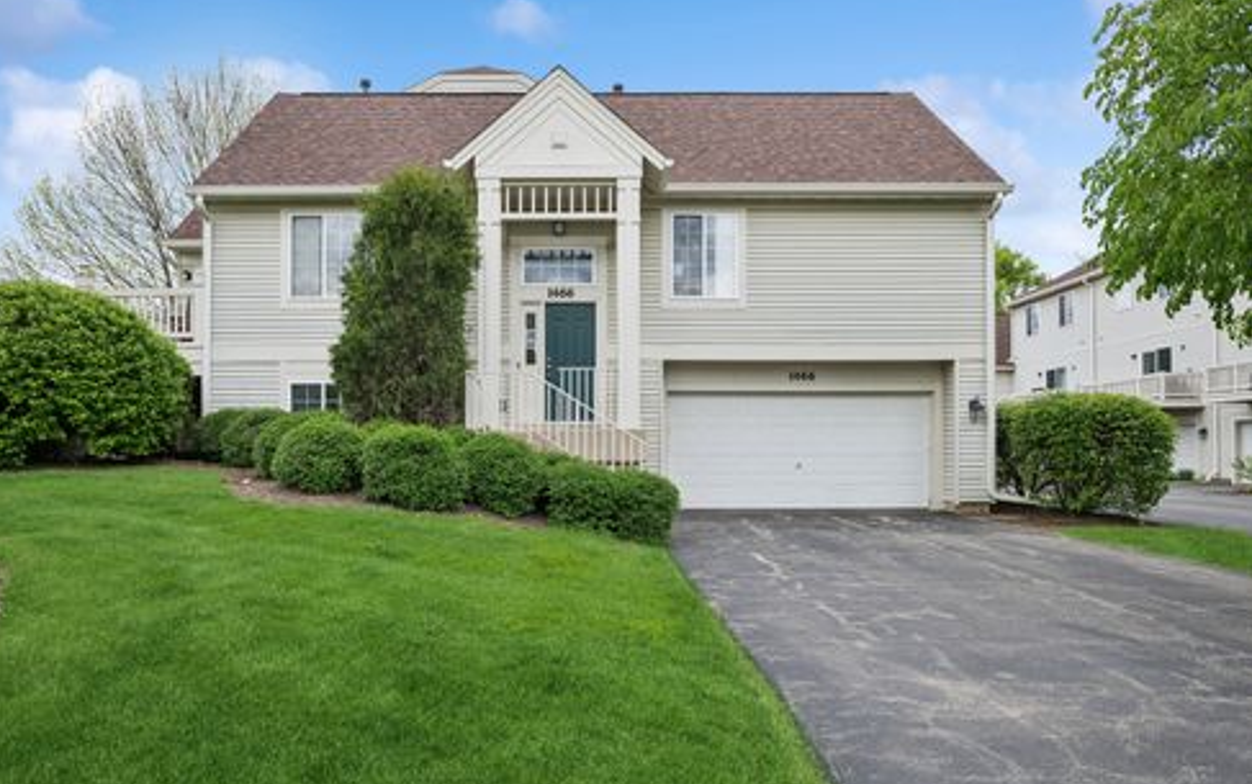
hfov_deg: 77.1
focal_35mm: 23
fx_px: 785
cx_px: 614
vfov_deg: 53.1
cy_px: 389
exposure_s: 1/500
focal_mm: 22
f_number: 8
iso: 400
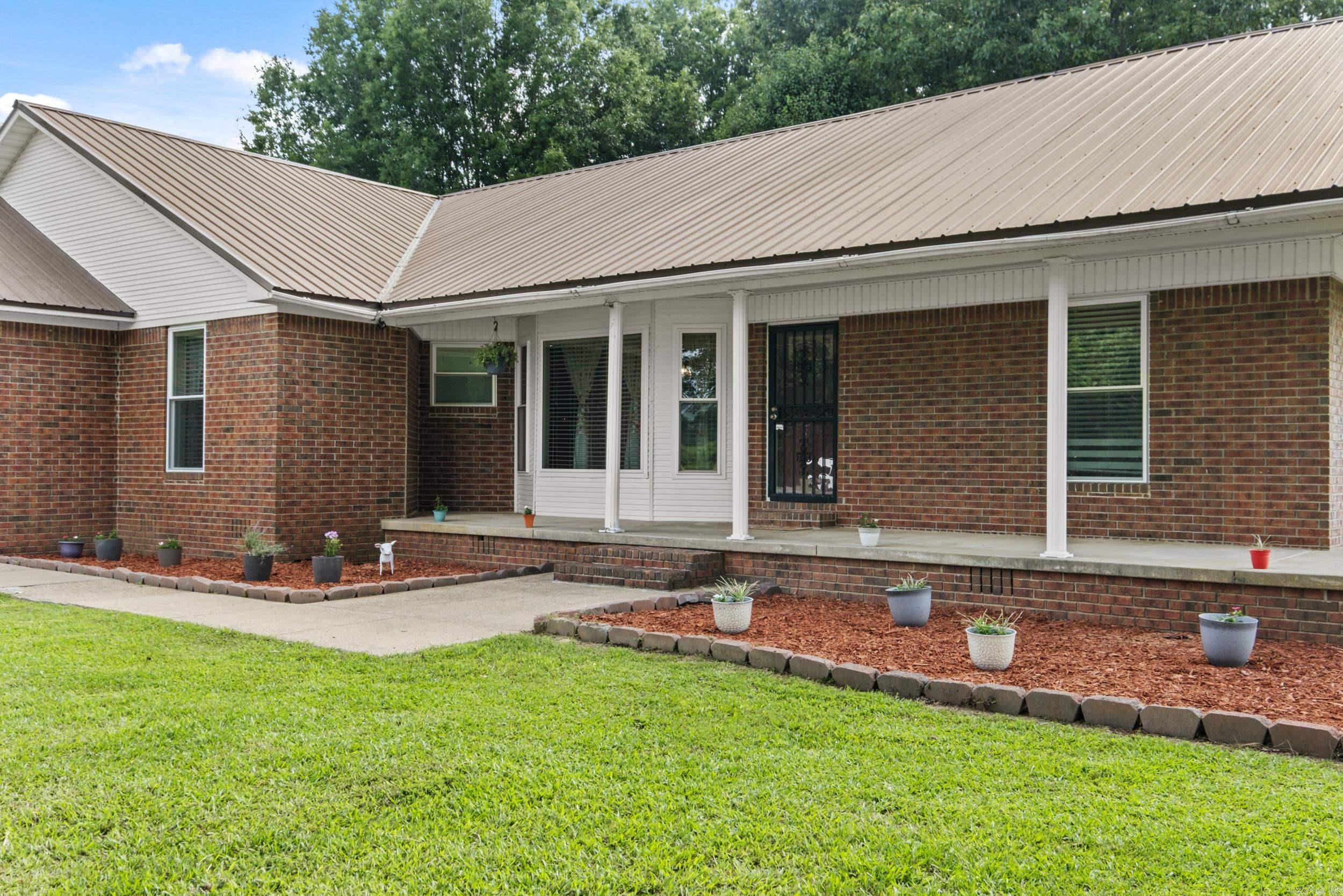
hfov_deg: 57.2
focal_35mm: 33
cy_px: 448
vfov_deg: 40.0
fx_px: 1231
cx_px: 672
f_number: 8
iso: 400
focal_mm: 21.9
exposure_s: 1/60
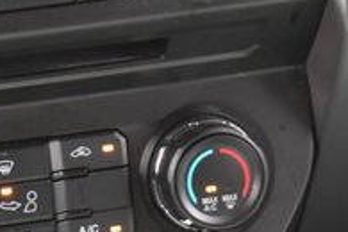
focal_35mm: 271
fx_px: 2616
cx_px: 7
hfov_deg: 7.6
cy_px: 173
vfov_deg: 5.1
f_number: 5.6
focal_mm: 55
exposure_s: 1/13
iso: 1600
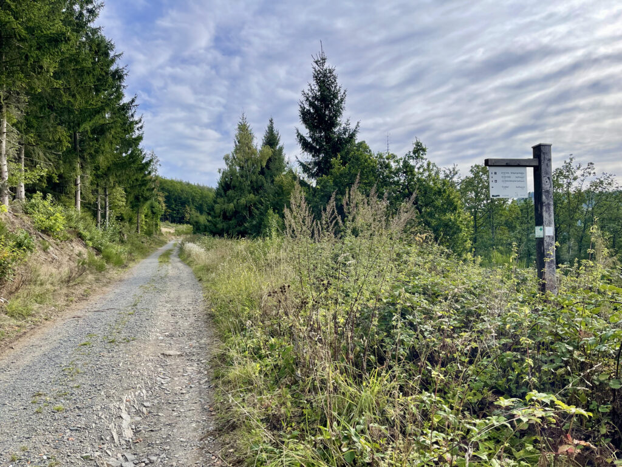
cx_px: 311
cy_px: 234
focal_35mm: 25
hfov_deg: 69.4
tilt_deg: +1.6
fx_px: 449
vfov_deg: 54.9
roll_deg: +2.6
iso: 32
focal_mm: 5.1
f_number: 1.6
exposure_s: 1/2924
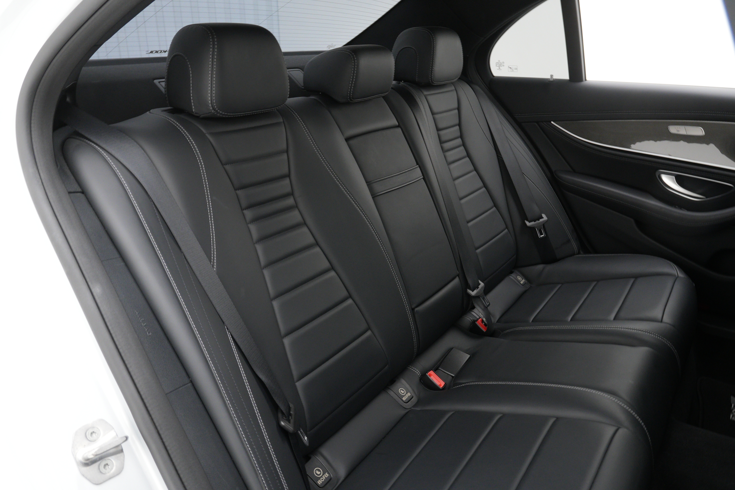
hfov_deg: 67.4
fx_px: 551
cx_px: 368
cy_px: 245
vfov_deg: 47.9
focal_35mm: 27
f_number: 7.1
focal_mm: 18
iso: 1000
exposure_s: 1/30
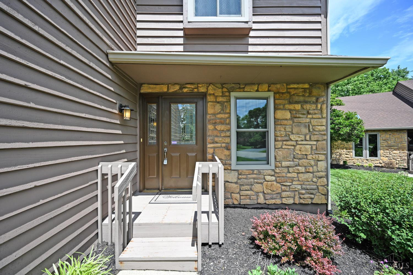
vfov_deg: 77.3
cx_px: 206
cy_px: 138
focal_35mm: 15
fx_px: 172
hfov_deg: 100.4
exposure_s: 1/250
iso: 125
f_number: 5.6
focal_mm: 15
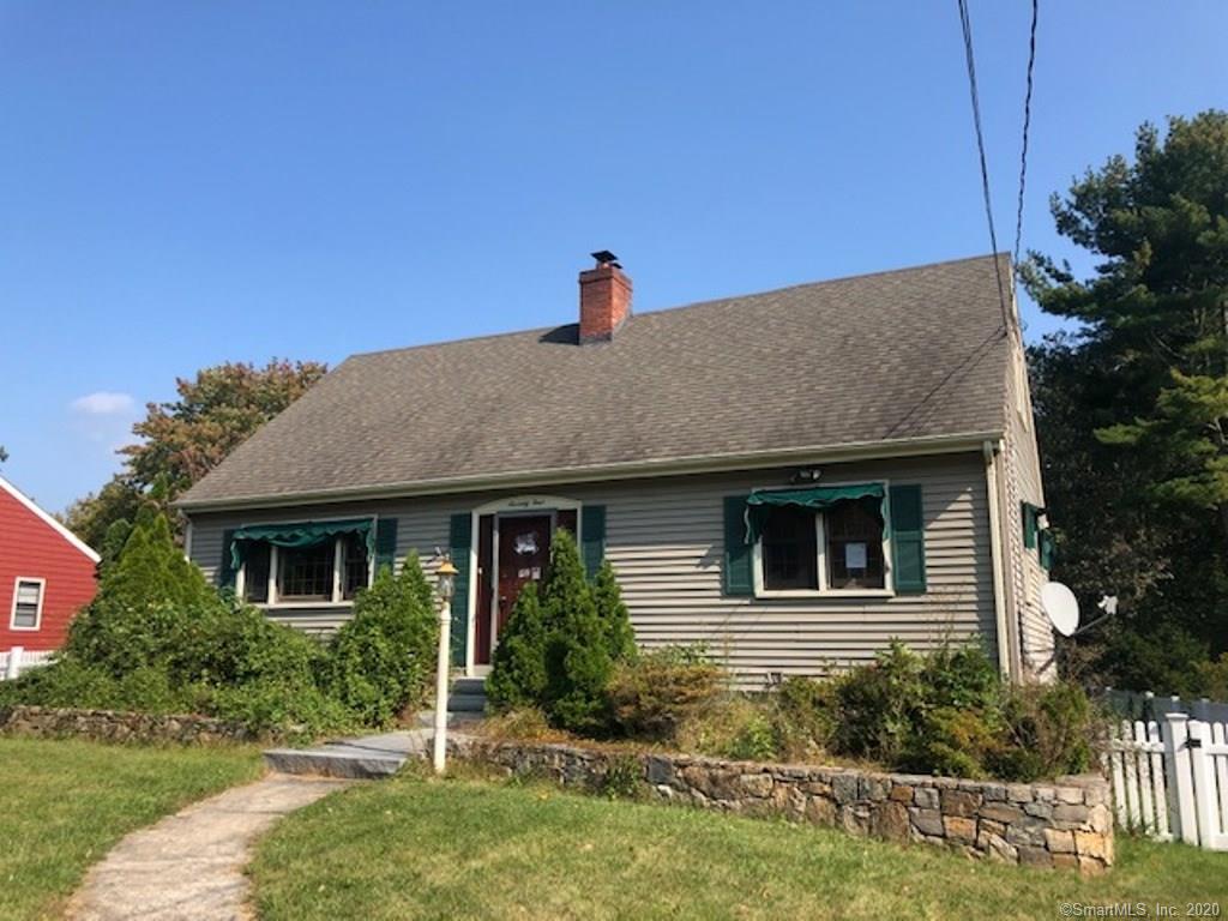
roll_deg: +0.6
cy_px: 460
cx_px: 614
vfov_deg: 49.7
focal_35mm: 28
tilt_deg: +11.6
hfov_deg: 63.4
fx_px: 993
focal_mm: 4
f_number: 1.8
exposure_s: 1/1350
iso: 20
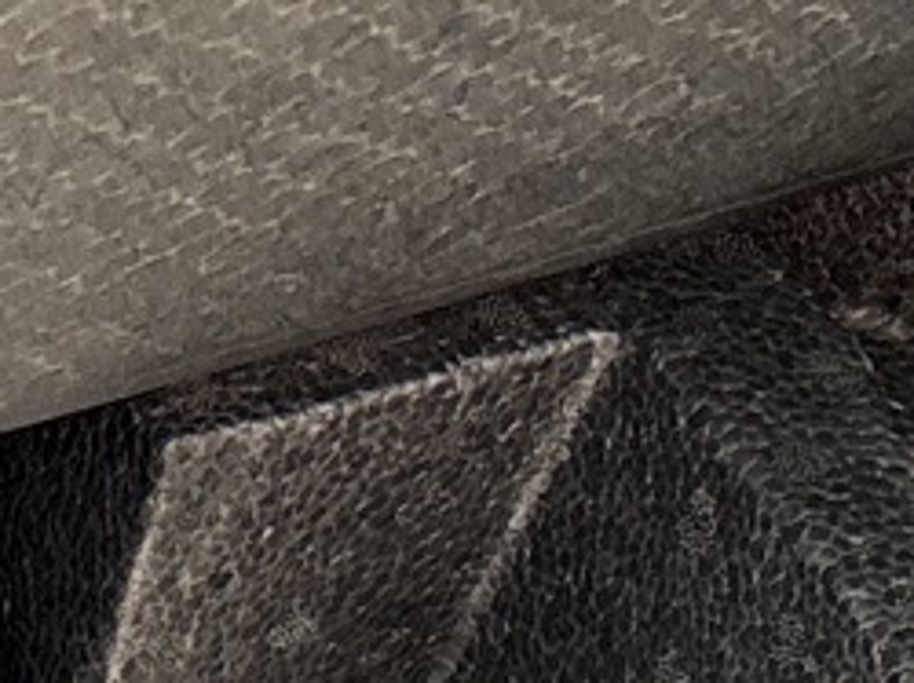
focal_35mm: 200
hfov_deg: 9.2
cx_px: -998
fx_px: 5276
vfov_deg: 6.3
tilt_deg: -63.3
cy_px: 2549
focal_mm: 5.96
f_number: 1.6
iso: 40
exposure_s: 1/121
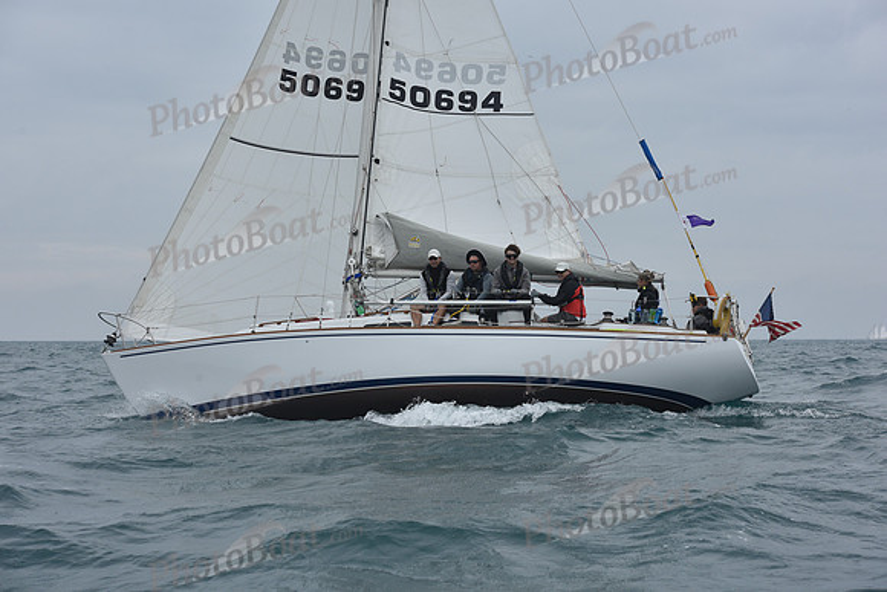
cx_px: 444
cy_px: 296
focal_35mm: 70
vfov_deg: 19.5
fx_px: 1725
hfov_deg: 28.8
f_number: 8
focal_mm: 70
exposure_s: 1/800
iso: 250
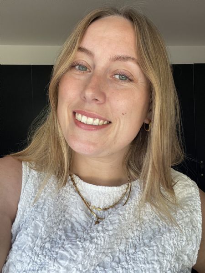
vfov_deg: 60.0
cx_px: 102
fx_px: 237
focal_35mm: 30
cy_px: 136
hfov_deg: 46.8
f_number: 2.2
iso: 100
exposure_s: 1/64
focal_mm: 2.71
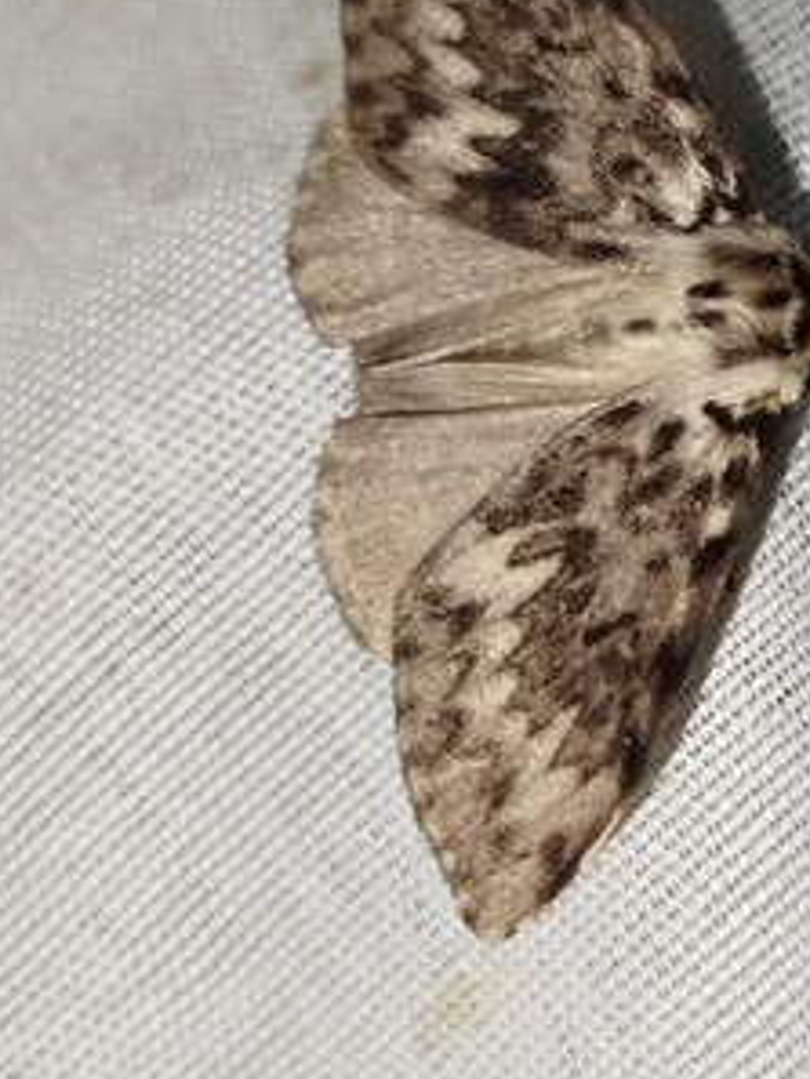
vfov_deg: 20.2
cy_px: 414
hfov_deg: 15.1
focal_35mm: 97
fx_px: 3024
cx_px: 708
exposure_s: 1/50
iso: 80
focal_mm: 5.31
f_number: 1.7
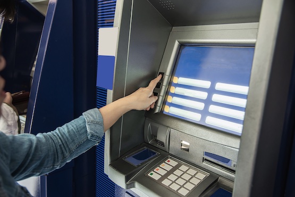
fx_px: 254
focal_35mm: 31
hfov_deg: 60.3
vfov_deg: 42.3
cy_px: 98
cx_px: 148
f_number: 4
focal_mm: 31
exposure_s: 1/80
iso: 900
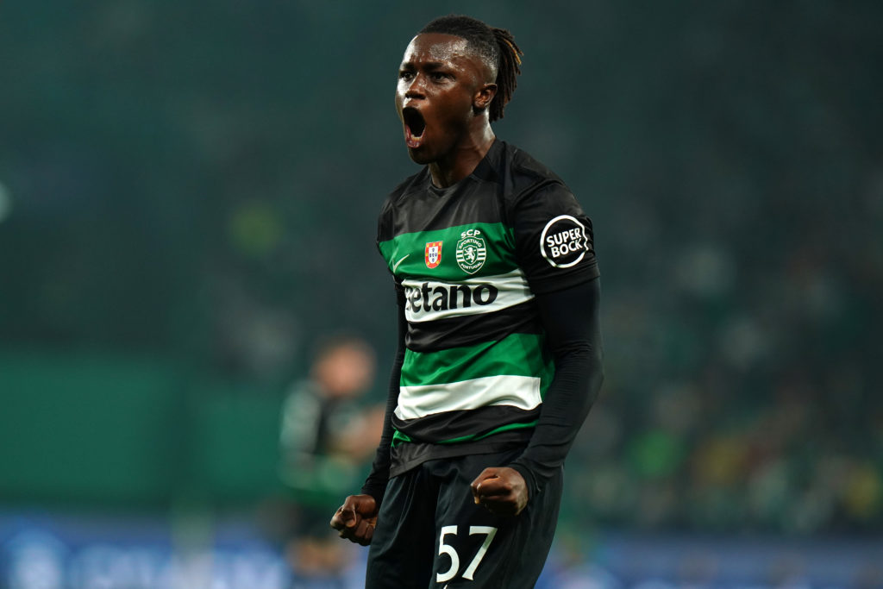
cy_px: 294
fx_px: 9812
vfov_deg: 3.4
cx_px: 442
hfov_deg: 5.2
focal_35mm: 400
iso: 2000
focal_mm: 400
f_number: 4
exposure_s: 1/1250
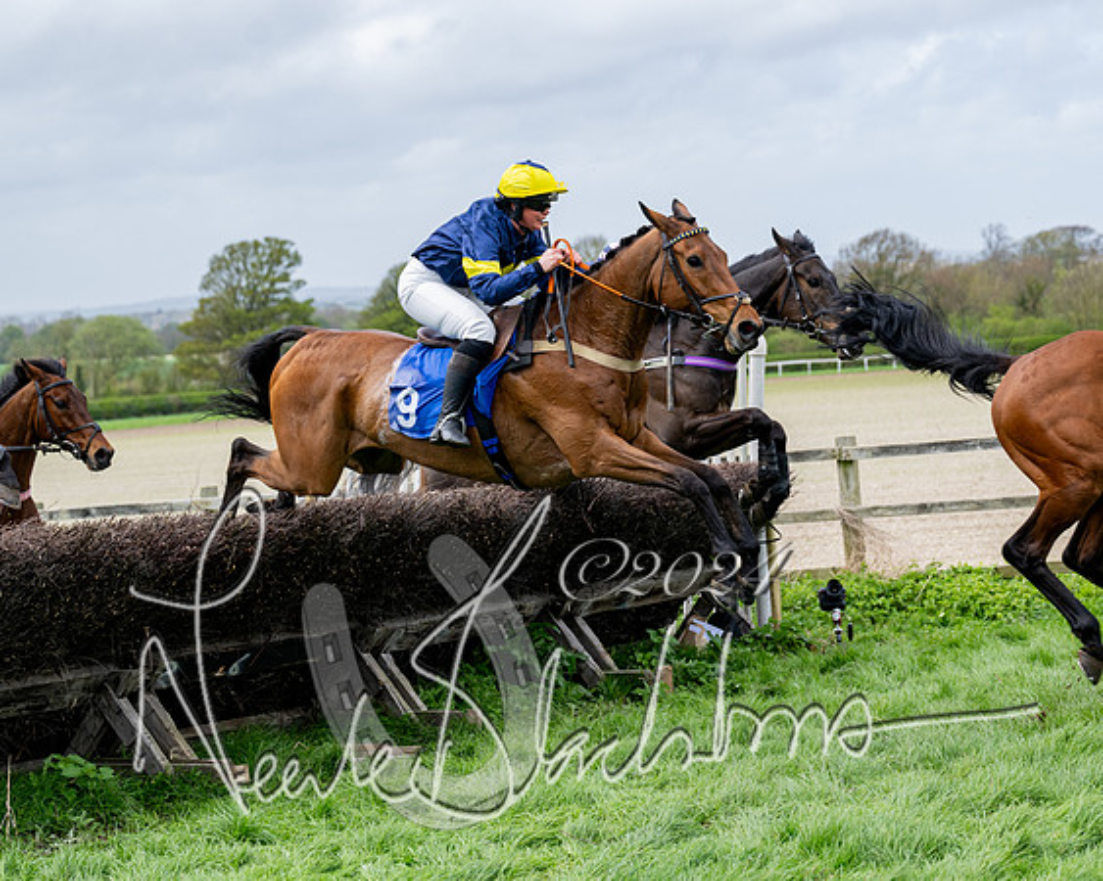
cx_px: 593
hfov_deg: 21.2
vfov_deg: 17.0
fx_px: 2941
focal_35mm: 90
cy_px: 477
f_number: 4
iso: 400
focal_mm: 70
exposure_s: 1/1600
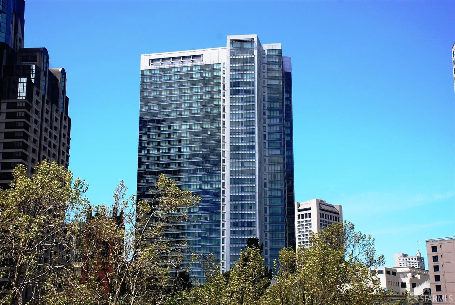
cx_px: 228
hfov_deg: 35.0
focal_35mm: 57
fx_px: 722
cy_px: 152
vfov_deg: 23.9
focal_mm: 38
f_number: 9
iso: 200
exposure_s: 1/125
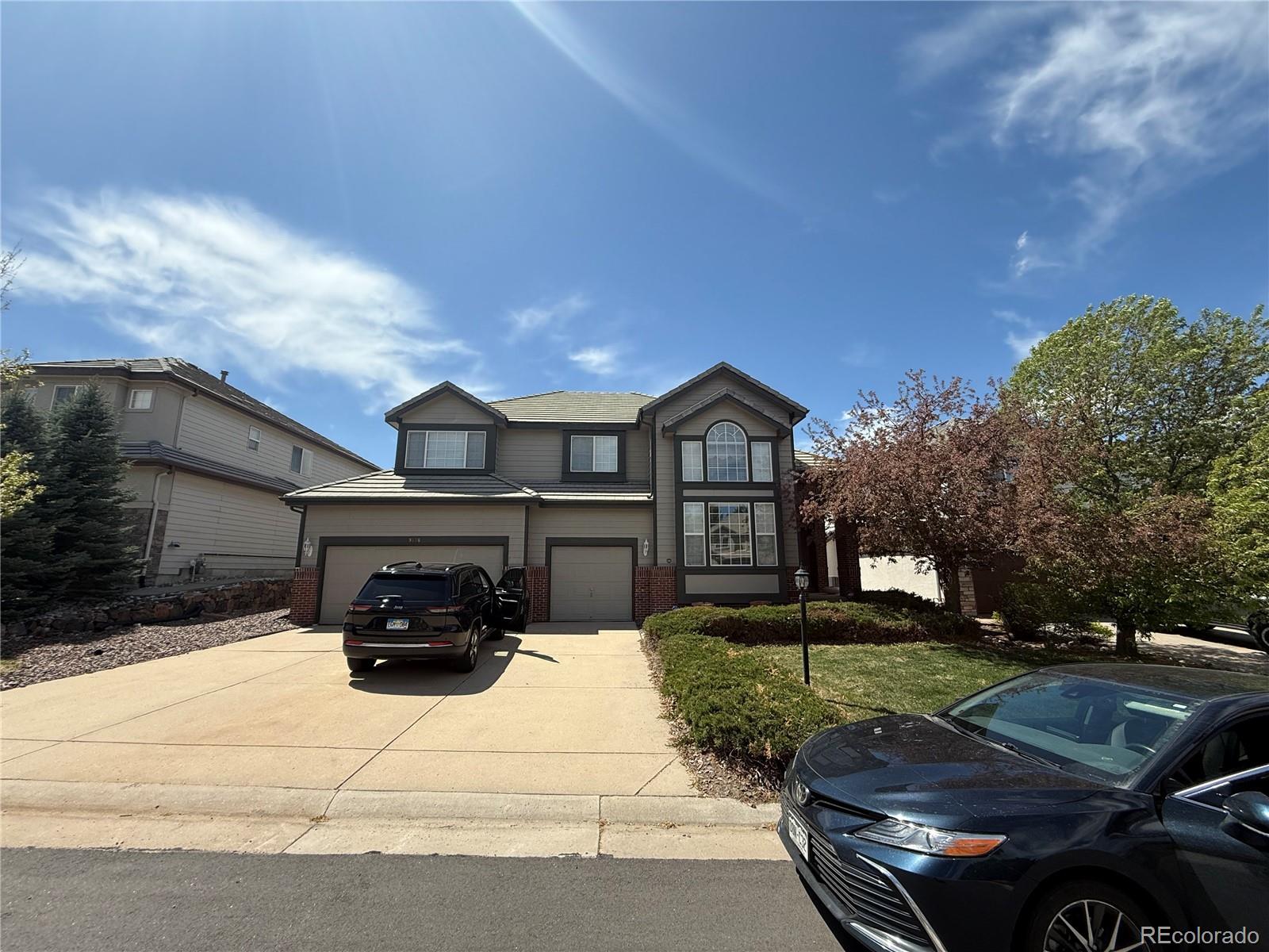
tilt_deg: +8.7
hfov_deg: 102.1
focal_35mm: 14
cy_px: 476
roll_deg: +0.5
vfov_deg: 85.7
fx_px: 513
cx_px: 634
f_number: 2.2
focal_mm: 2.22
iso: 50
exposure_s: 1/1848
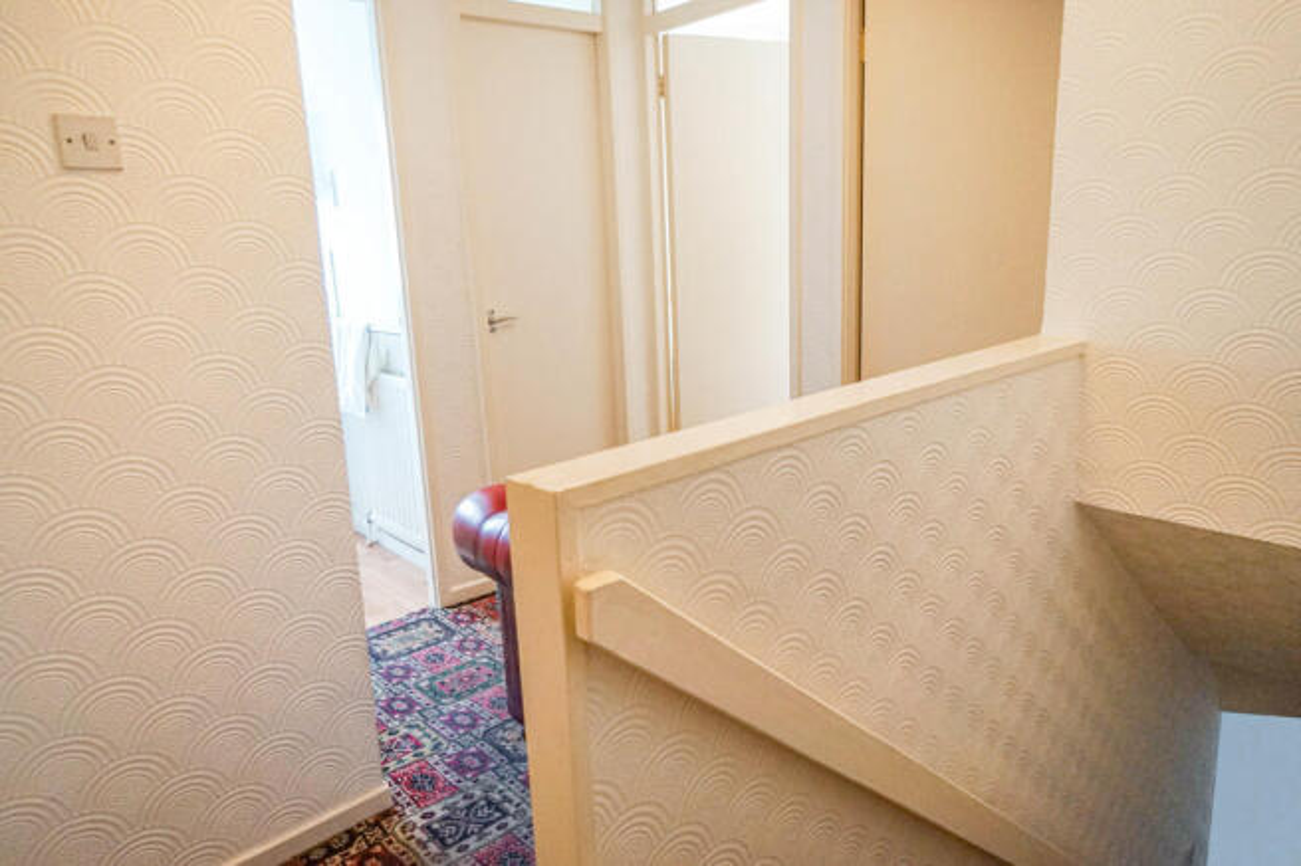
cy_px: 433
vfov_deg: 53.1
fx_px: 867
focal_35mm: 24
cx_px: 650
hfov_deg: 73.8
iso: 1000
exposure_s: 1/60
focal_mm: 16
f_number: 4
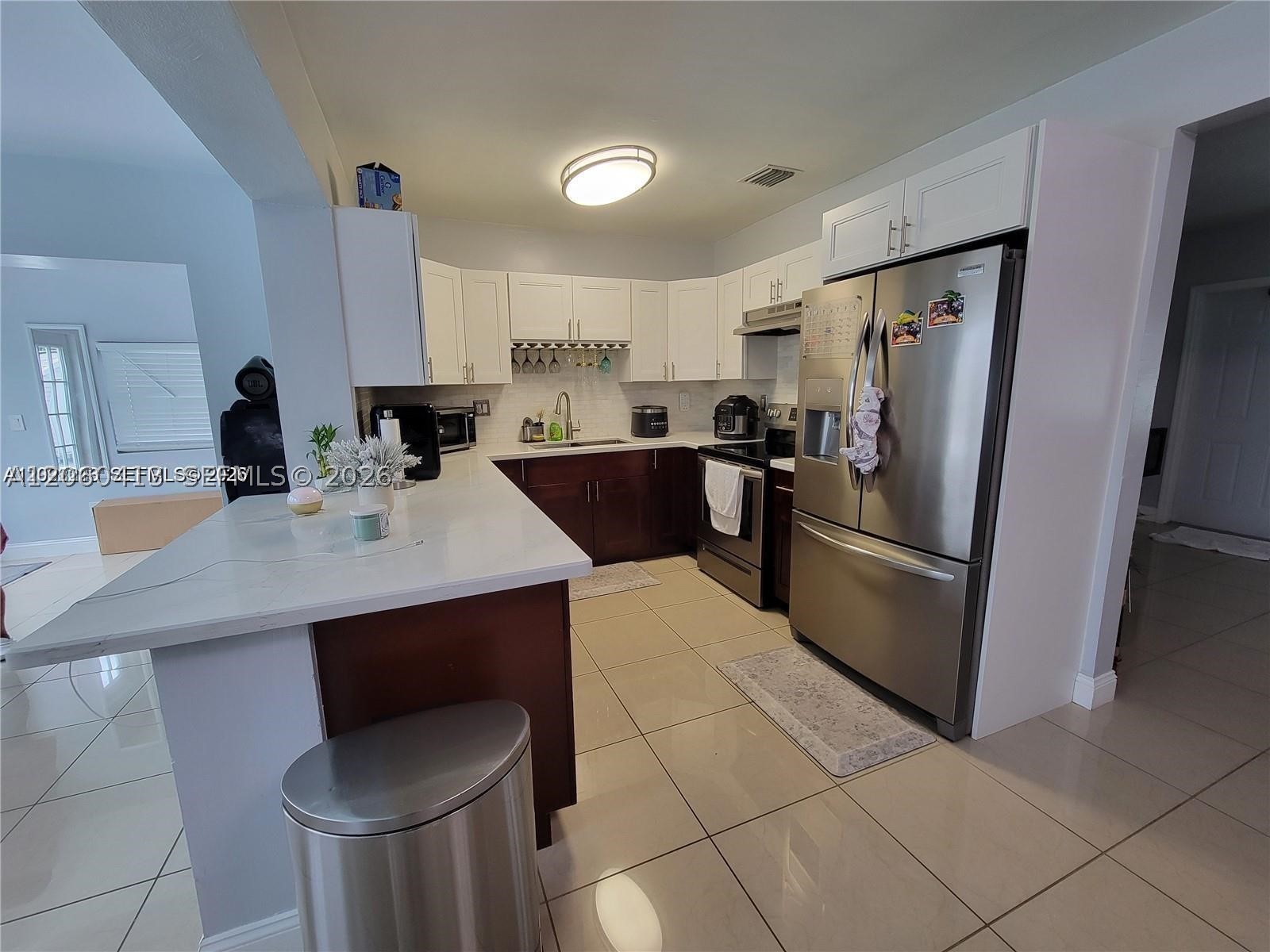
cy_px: 476
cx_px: 635
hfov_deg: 106.2
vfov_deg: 89.9
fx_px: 477
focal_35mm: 13
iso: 160
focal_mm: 2.2
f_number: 2.2
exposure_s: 1/60
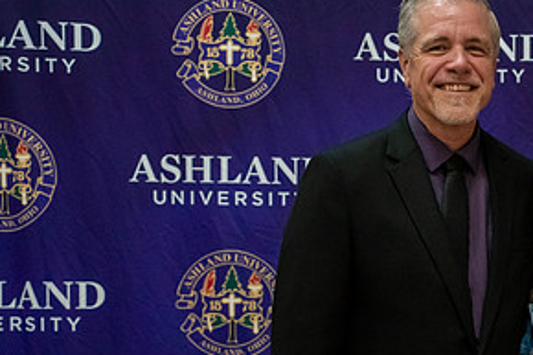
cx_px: 519
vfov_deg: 13.8
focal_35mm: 99
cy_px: 269
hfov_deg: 20.1
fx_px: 1465
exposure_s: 1/400
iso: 5000
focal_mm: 48
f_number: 2.8
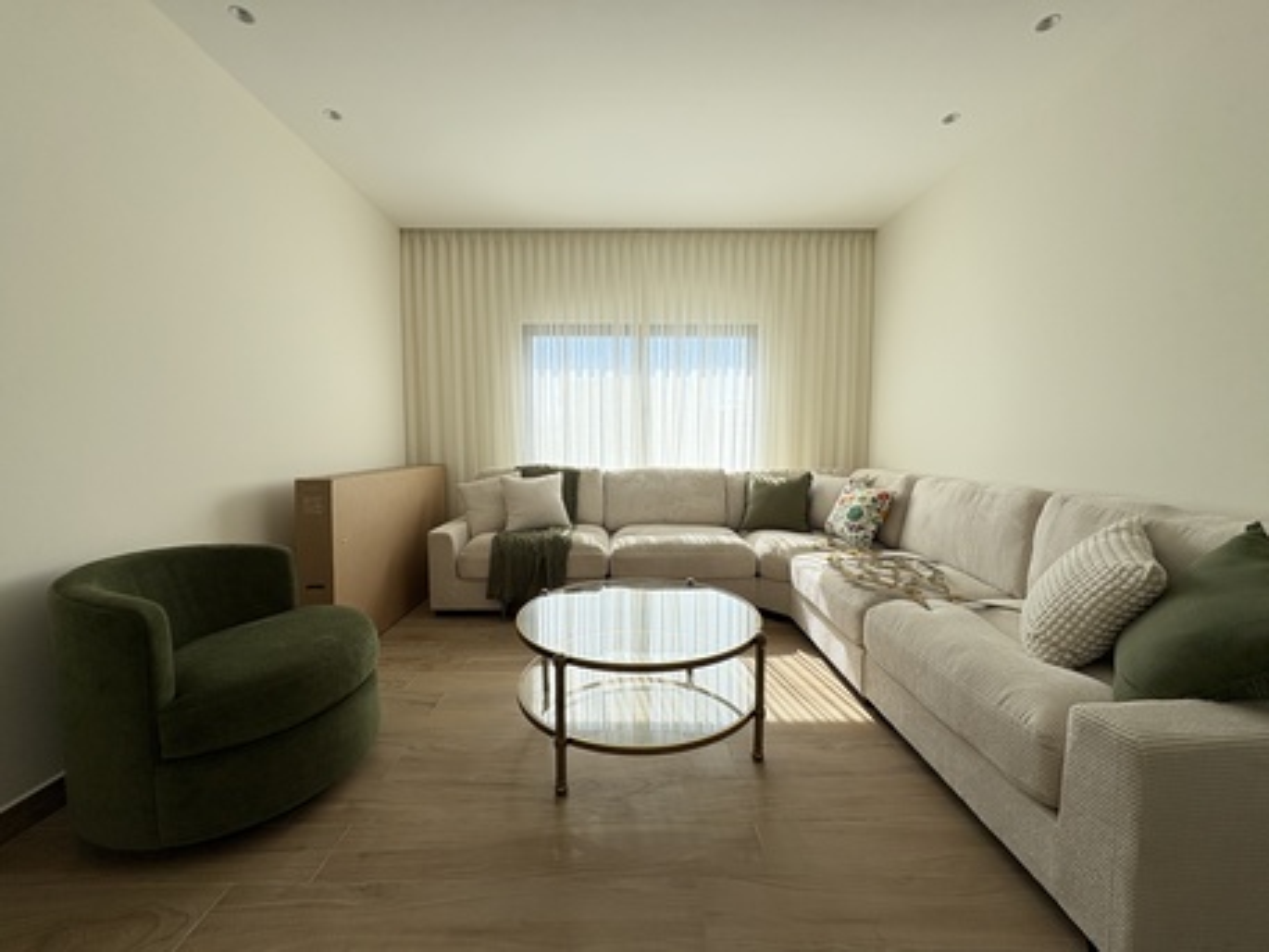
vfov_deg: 85.7
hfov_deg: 102.0
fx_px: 513
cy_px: 476
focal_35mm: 14
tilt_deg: -4.8
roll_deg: -0.6
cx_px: 634
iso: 64
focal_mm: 2.22
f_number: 2.2
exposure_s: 1/440
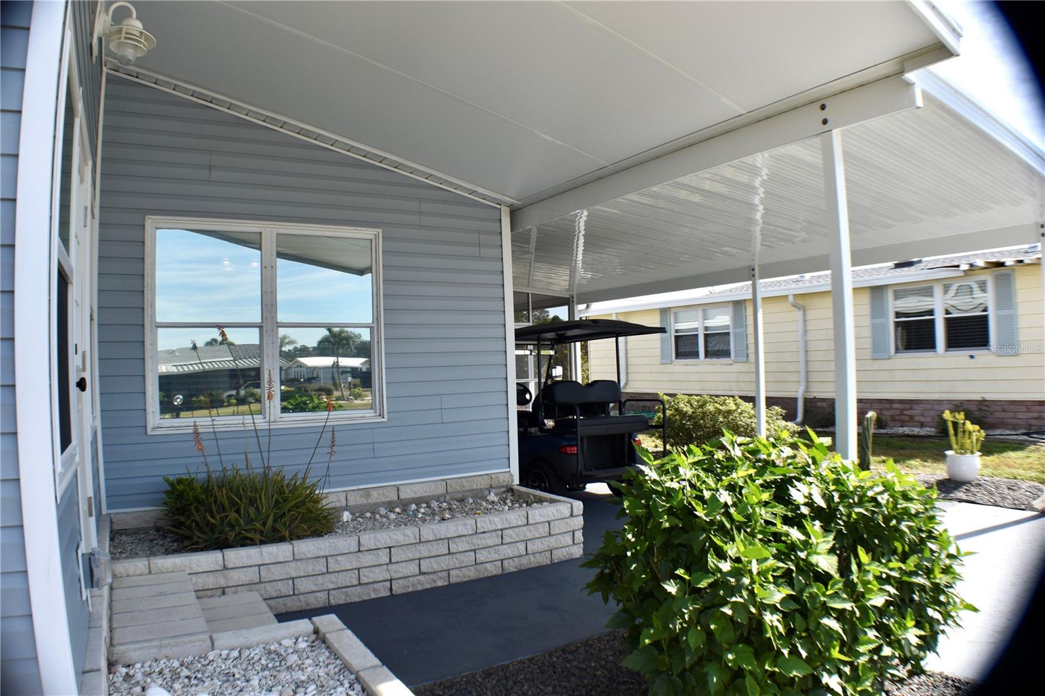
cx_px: 522
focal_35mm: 30
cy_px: 348
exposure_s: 1/250
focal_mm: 20
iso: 160
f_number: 8
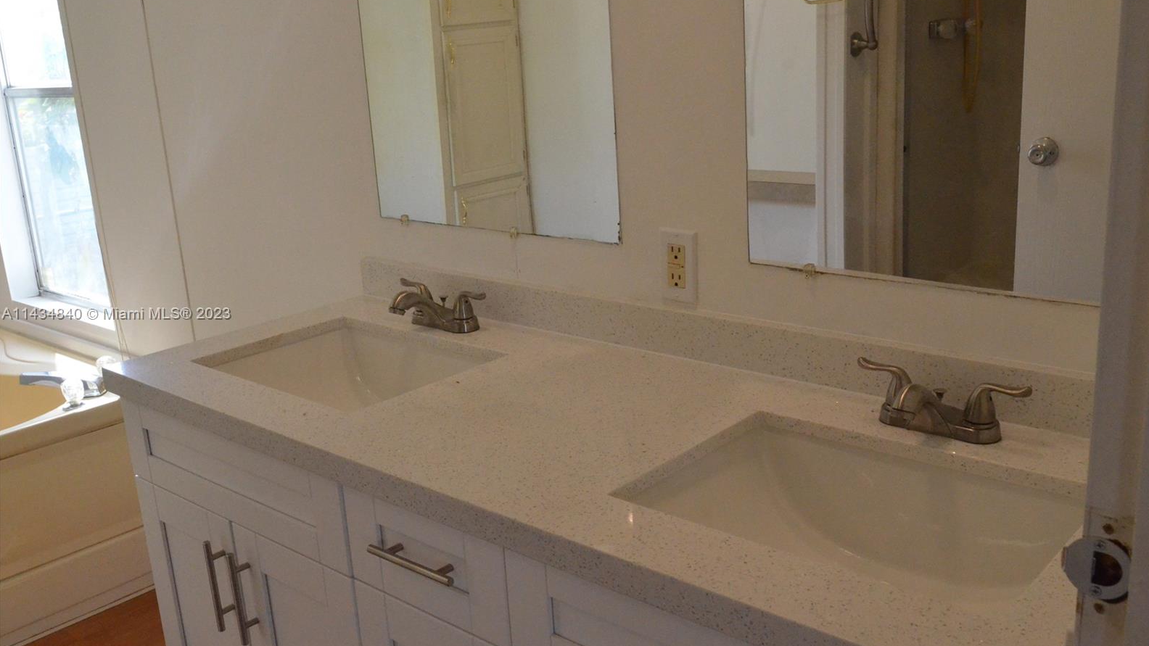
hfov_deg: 52.8
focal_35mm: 38
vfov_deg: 31.2
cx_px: 579
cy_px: 315
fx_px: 1158
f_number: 11
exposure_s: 1/500
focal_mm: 24
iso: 5000
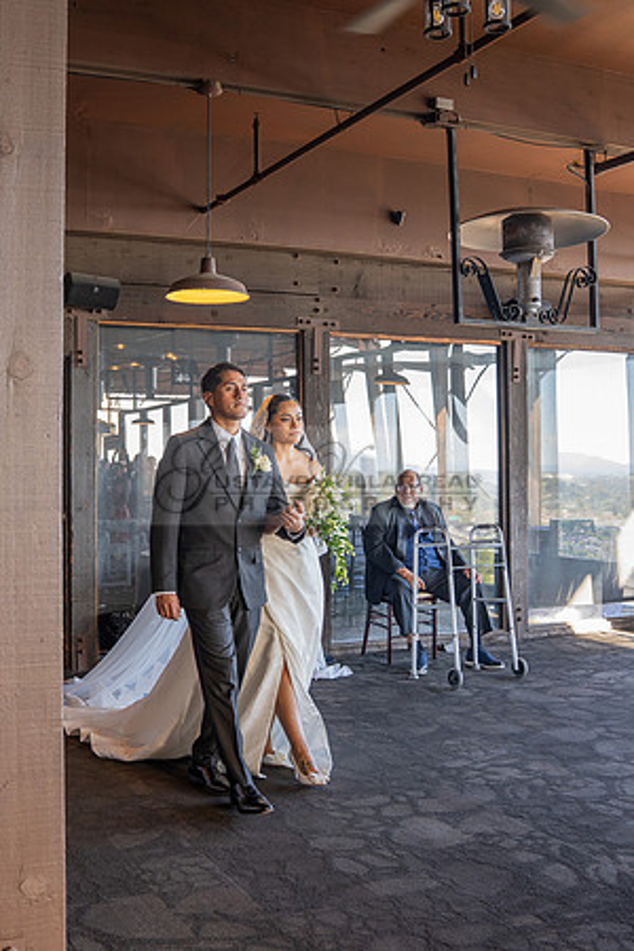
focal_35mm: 39
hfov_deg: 33.7
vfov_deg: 49.0
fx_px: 1043
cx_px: 264
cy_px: 440
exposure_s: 1/100
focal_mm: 24
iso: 500
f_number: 3.5
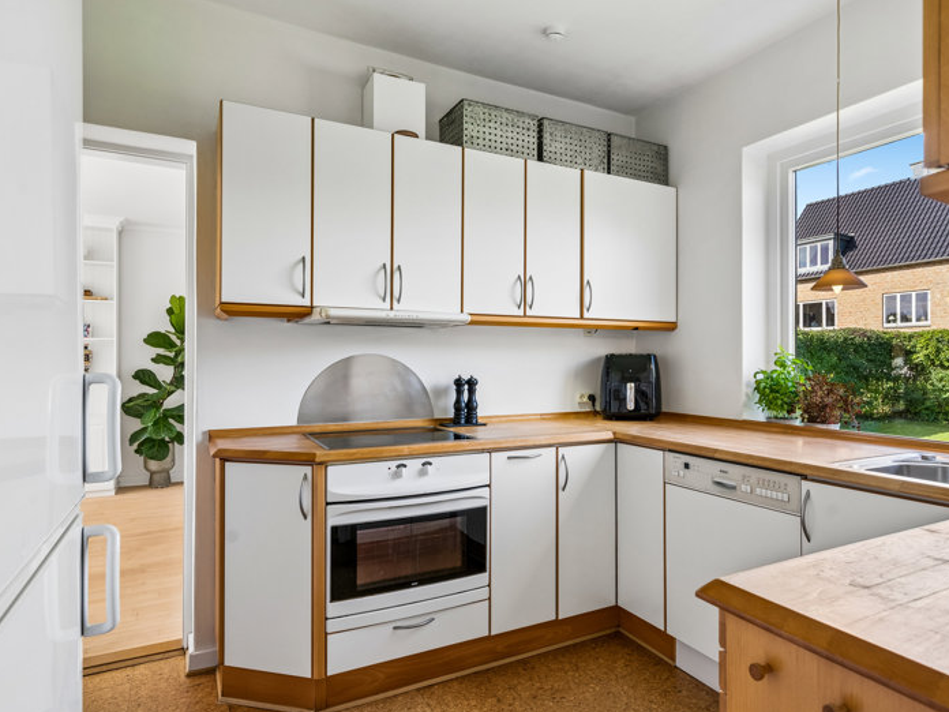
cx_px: 540
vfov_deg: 63.4
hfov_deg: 78.6
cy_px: 362
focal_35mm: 21
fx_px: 576
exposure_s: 1/125
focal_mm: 19
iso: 800
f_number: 7.1
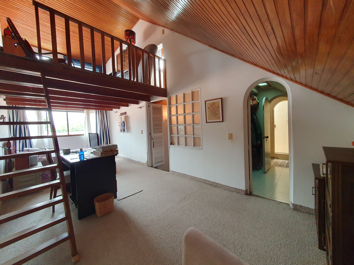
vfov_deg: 89.9
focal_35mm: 13
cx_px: 177
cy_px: 132
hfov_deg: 106.2
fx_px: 133
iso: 320
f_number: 2.2
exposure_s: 1/60
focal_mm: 1.8
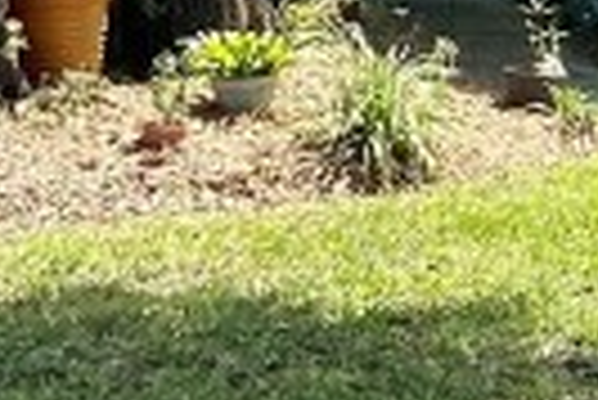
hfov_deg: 9.5
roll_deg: -1.3
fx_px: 3459
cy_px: -566
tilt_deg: +5.6
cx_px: 962
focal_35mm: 208
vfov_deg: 6.3
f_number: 1.8
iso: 32
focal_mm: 4.25
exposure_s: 1/1629
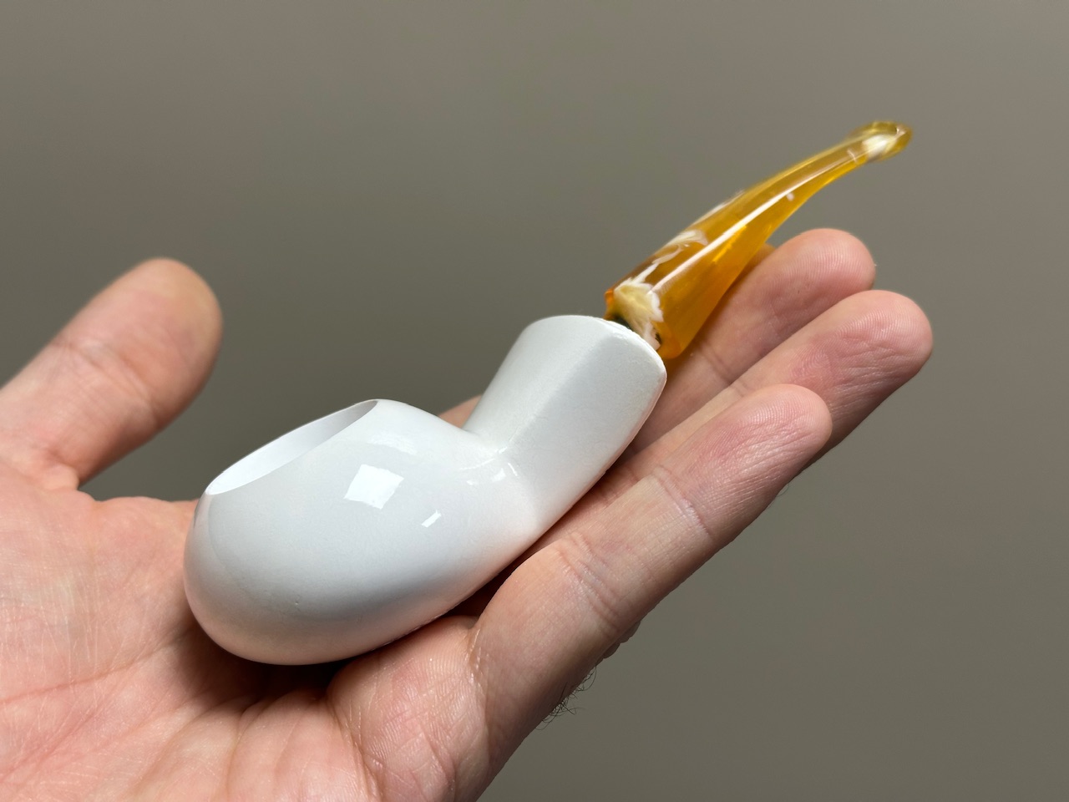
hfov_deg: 39.7
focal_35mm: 48
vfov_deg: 30.3
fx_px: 1482
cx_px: 534
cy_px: 401
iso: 80
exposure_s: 1/121
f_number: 1.78
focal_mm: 6.86
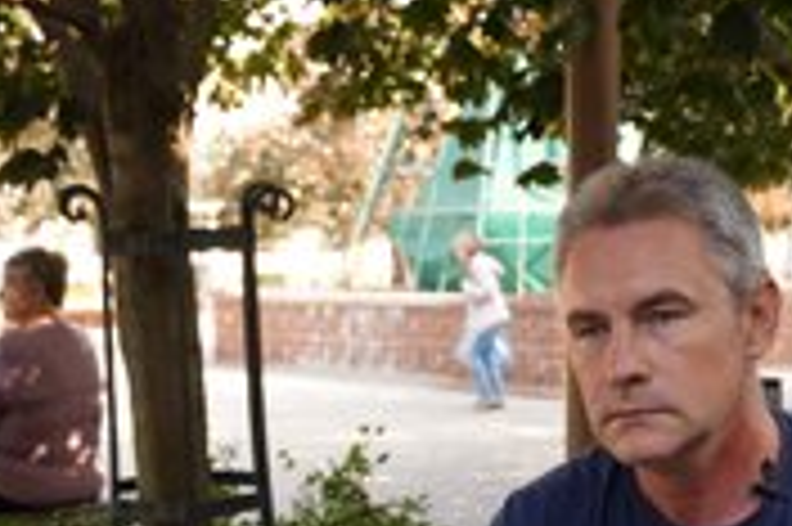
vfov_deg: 19.7
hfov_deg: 30.4
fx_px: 1451
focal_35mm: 66
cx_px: 508
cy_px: 569
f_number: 4
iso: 160
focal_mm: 29
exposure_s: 1/160
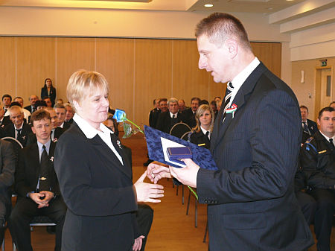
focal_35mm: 41
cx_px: 168
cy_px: 126
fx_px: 397
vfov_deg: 35.1
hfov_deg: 45.8
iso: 100
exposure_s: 1/30
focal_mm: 8.2
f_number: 2.8
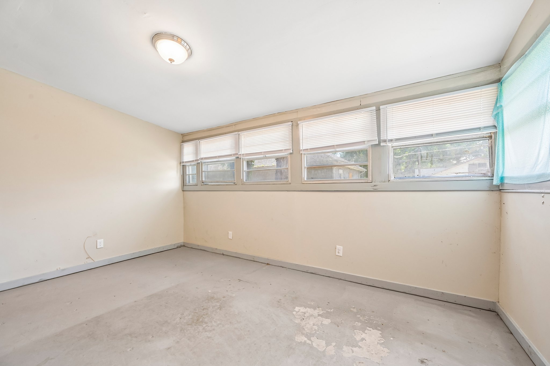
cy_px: 183
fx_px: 214
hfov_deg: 104.3
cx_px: 275
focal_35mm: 14
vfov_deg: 81.2
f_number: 8
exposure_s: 1/15
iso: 125
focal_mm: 14
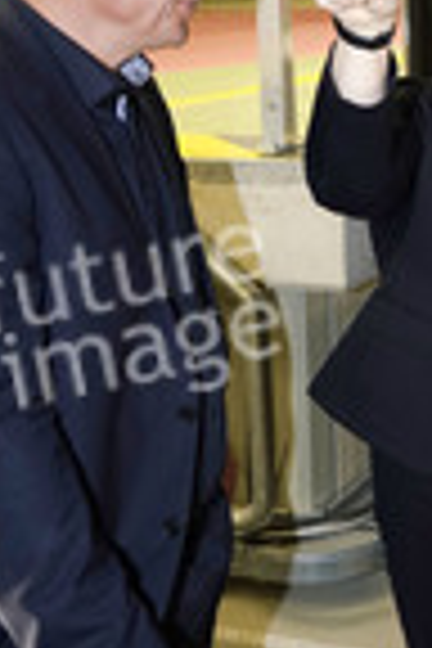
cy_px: 108
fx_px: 1404
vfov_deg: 25.4
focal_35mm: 78
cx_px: 542
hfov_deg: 16.6
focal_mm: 28
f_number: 6.3
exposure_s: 1/80
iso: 1250
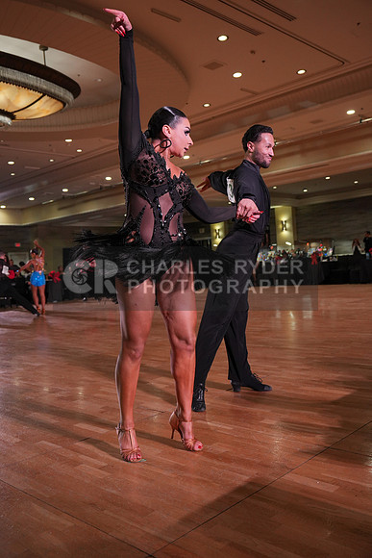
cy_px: 279
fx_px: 511
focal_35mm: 33
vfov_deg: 57.2
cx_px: 186
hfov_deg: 40.0
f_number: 4
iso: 1250
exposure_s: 1/500
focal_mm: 33
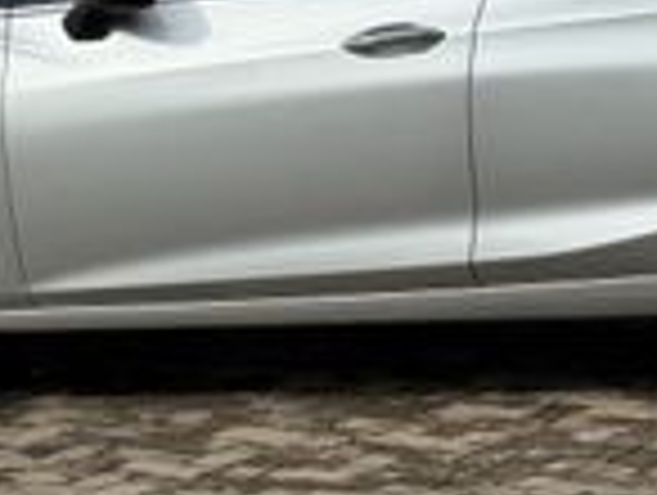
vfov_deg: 9.7
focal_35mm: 154
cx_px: 405
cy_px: 176
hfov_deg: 12.8
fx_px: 2928
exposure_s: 1/9901
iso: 64
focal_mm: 6.76
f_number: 1.78
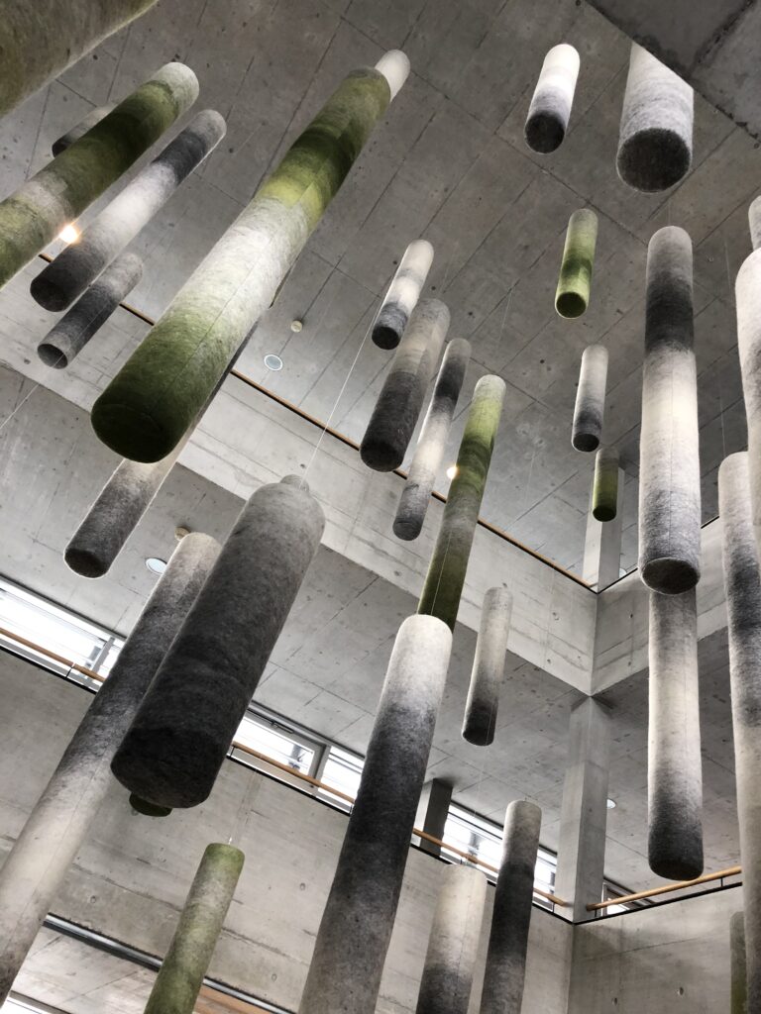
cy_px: 507
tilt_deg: +51.8
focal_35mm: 28
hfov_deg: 49.7
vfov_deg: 63.4
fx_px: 821
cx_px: 380
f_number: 1.8
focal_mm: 3.99
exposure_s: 1/33
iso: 32
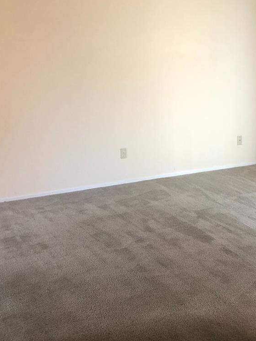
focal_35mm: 56
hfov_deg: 26.0
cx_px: 158
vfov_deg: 34.3
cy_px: 144
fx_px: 552
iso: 50
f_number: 1.8
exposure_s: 1/15
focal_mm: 3.99
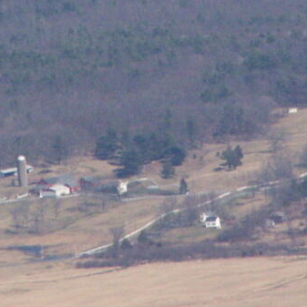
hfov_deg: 1.7
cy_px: 62
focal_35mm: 1022
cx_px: 151
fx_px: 10255
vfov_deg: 1.7
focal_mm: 63
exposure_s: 1/800
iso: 400
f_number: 5
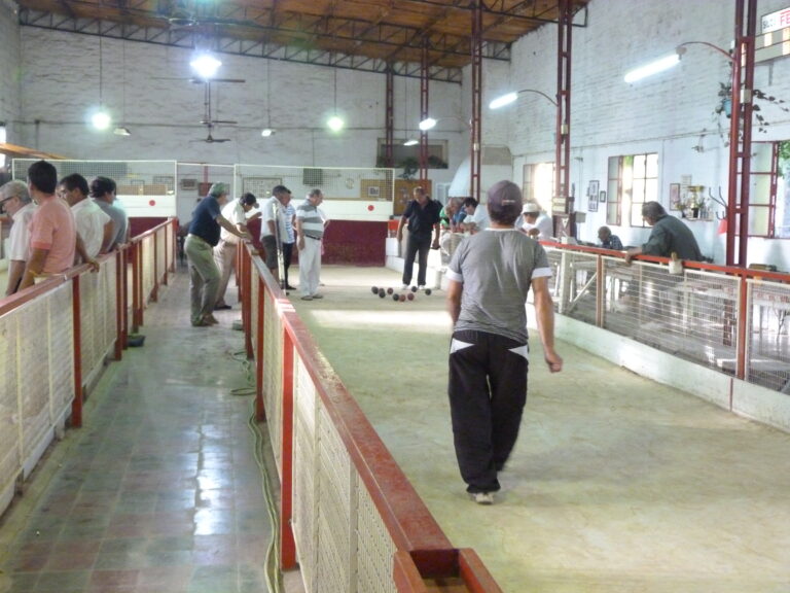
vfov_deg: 30.9
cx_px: 395
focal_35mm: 47
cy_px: 296
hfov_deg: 40.4
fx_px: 1073
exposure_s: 1/20
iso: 800
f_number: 3.2
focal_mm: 8.5
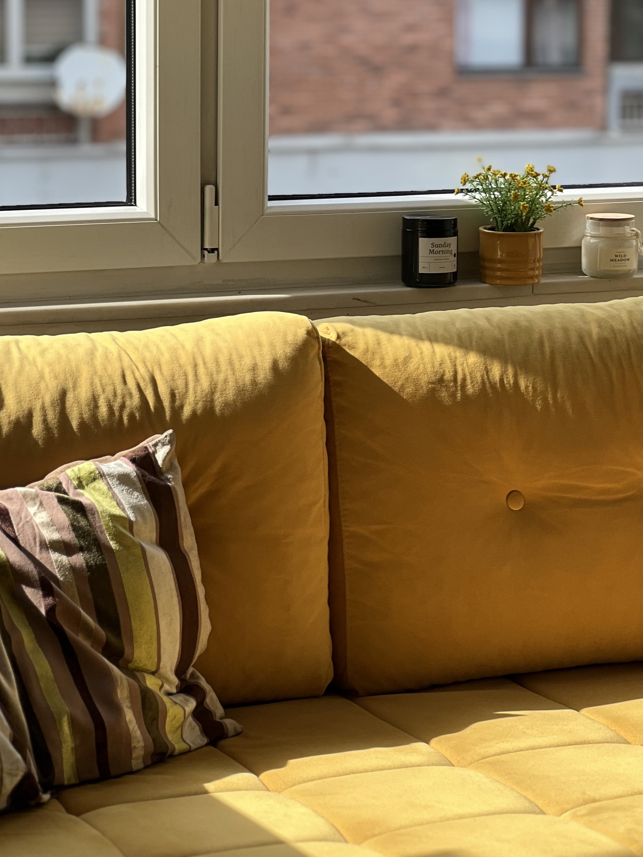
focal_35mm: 113
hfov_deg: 13.1
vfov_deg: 17.3
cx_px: 374
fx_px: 2798
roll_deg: -1.2
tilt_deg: -3.0
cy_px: 247
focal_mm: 9
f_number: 2.8
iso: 25
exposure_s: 1/187
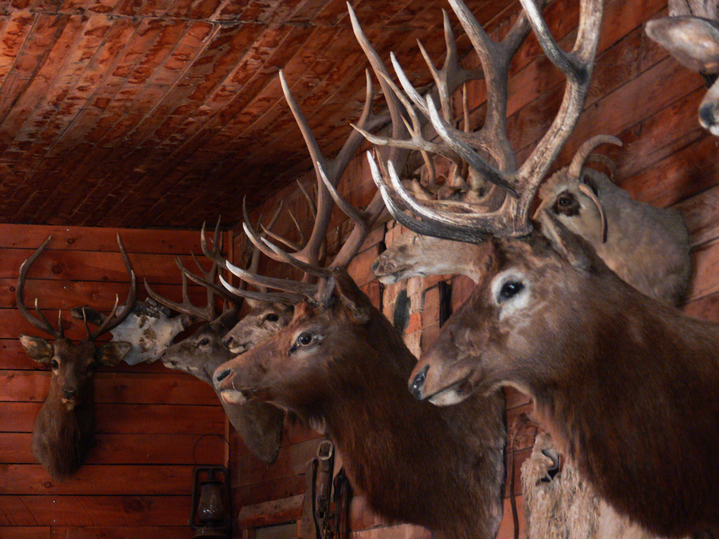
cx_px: 360
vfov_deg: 14.0
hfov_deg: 18.5
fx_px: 2202
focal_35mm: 106
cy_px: 270
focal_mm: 22.3
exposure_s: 1/4
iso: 200
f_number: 3.2
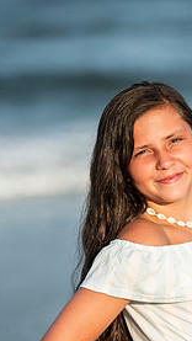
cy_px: 215
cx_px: 161
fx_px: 1926
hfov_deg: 5.7
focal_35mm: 213
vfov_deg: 10.1
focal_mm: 125
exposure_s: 1/4000
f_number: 3.2
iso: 250
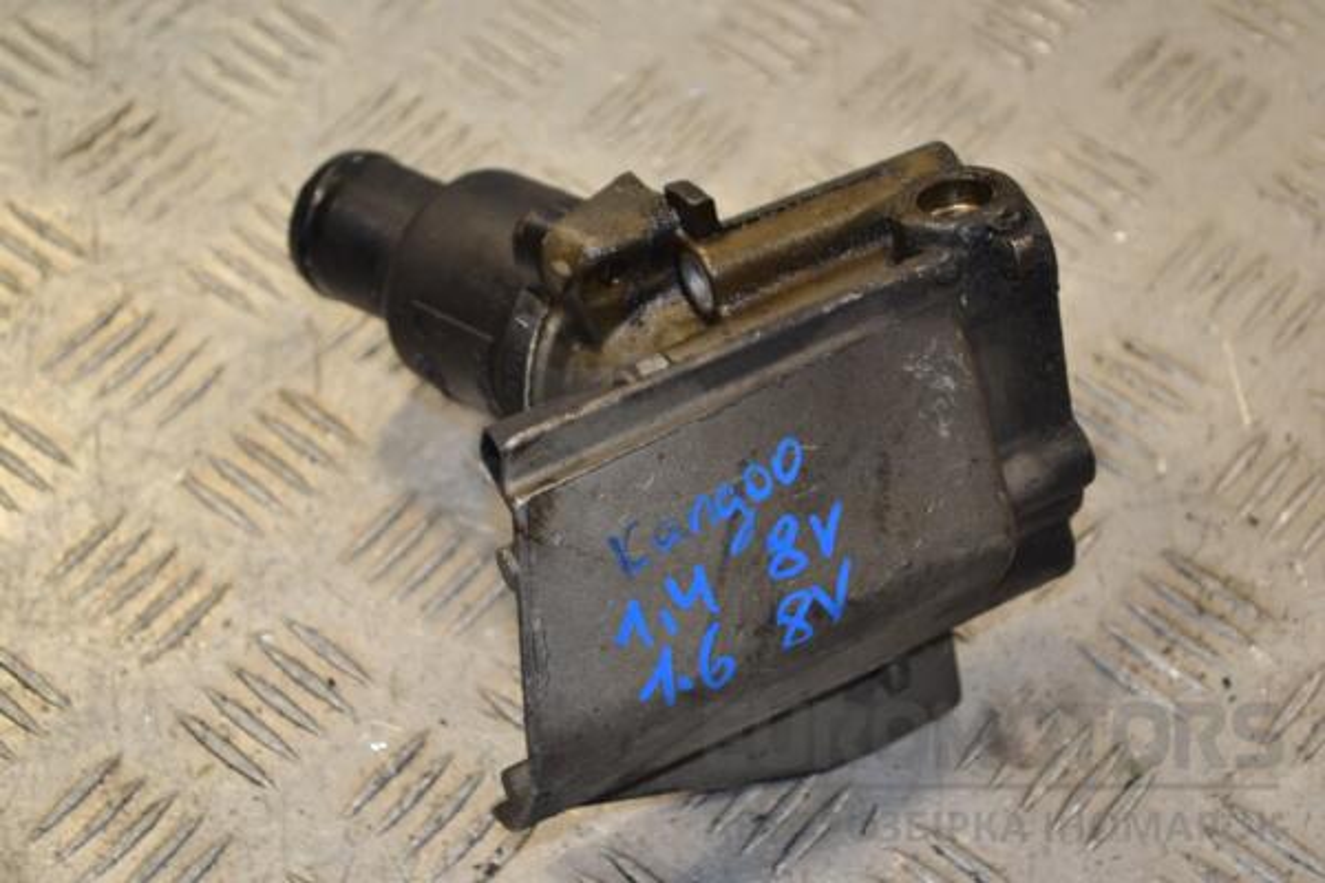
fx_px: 3036
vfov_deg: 16.6
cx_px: 662
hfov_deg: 24.6
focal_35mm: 82
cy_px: 442
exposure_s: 1/80
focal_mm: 55
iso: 400
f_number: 5.6
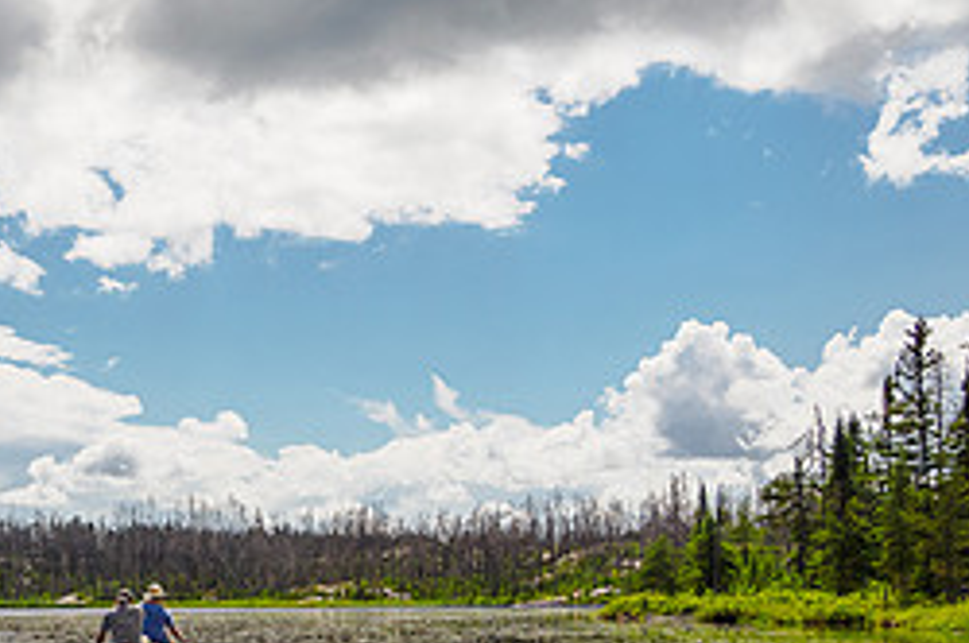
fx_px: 1640
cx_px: 54
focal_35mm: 61
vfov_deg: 21.6
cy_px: 610
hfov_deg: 31.1
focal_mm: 12
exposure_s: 1/320
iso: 200
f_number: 8
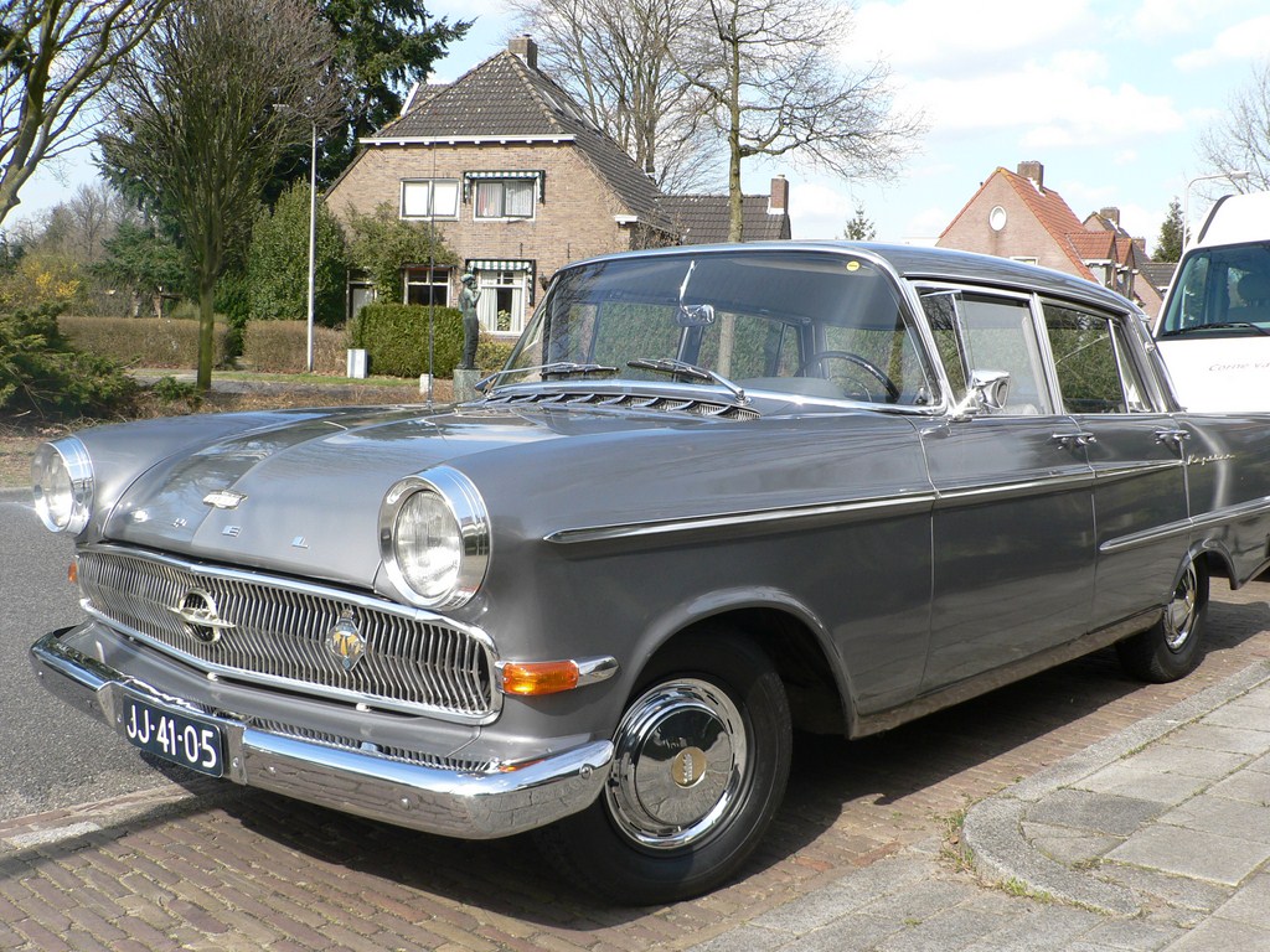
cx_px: 635
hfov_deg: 51.4
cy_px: 476
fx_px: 1321
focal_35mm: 36
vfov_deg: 39.7
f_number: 4
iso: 80
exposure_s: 1/250
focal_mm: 6
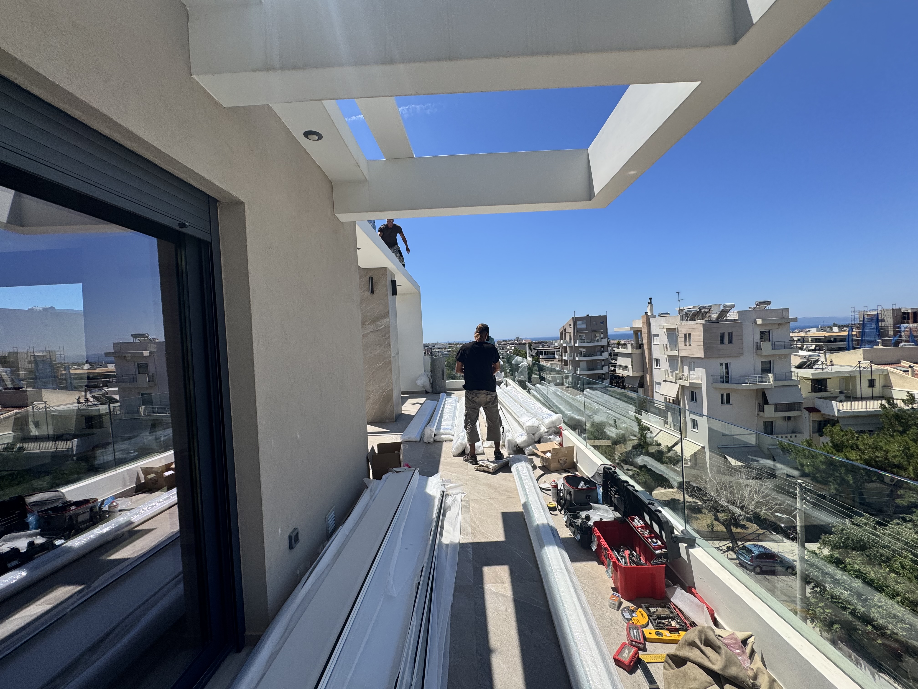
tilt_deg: +1.0
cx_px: 459
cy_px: 344
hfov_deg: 102.1
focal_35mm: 14
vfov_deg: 85.7
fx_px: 371
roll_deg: +4.0
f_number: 2.2
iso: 50
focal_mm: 2.22
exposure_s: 1/3390
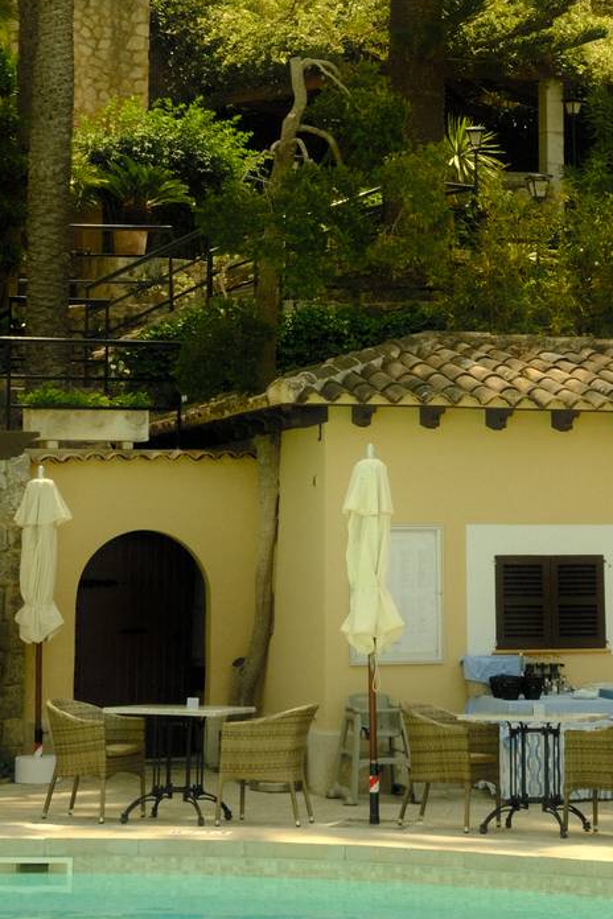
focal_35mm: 85
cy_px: 149
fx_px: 2171
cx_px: 356
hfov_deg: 16.1
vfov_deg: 23.5
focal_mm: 24.7
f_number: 11
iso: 640
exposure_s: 1/420
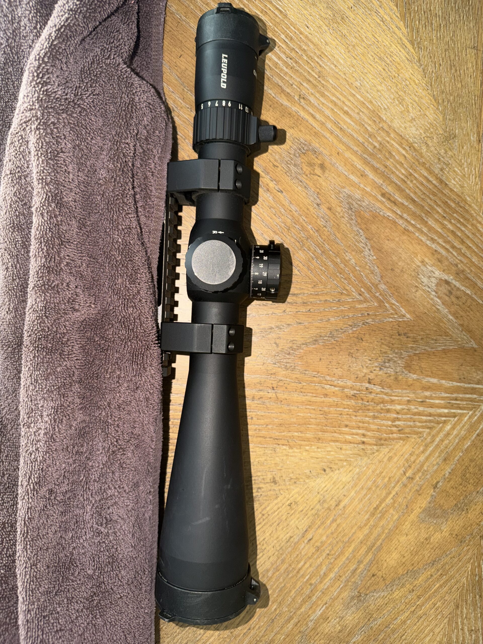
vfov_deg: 71.6
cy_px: 322
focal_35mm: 24
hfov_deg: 56.8
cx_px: 242
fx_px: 446
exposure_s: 1/30
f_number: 1.78
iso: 80
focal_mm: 6.76
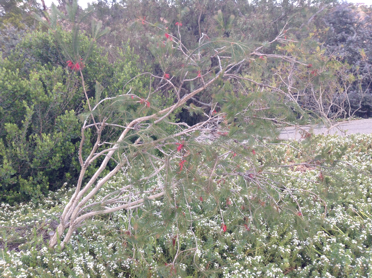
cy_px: 139
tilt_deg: -15.4
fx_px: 354
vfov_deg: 42.8
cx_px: 186
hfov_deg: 55.4
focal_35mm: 33
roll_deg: -2.0
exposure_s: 1/30
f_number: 2.4
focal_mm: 3.3
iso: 32
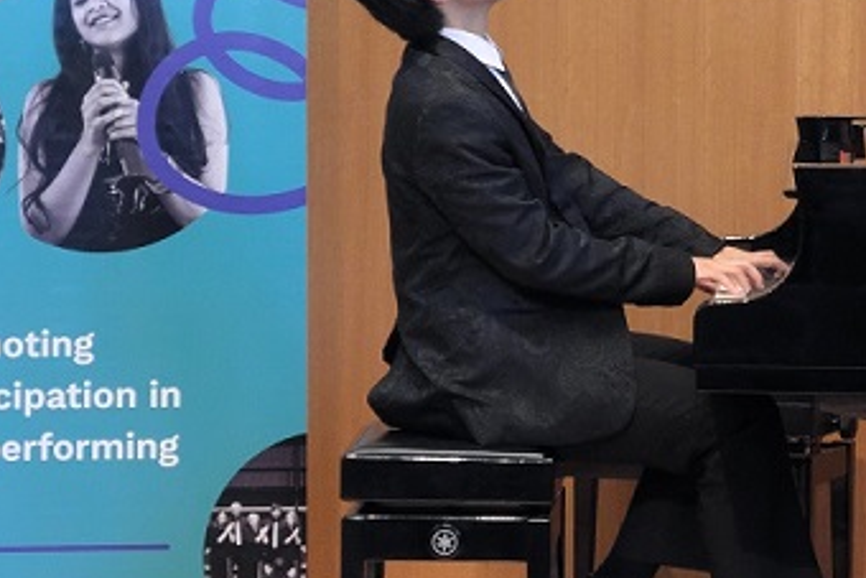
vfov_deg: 4.2
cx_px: 841
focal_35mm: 331
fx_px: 7965
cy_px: 33
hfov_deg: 6.2
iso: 5000
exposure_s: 1/100
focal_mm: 83.3
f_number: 6.4
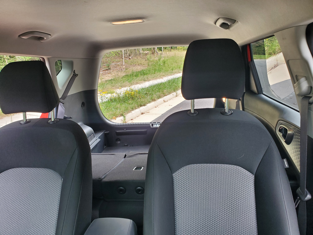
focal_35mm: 26
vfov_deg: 53.1
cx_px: 156
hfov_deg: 67.3
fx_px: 235
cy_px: 118
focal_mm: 4.3
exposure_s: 1/71
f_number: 2.4
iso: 125
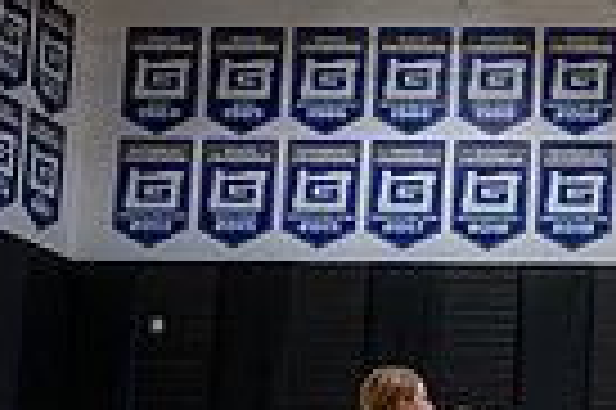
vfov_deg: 11.0
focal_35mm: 123
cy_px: 374
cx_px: 1061
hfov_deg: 14.8
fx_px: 2102
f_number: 7.1
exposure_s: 1/200
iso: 5600
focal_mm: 24
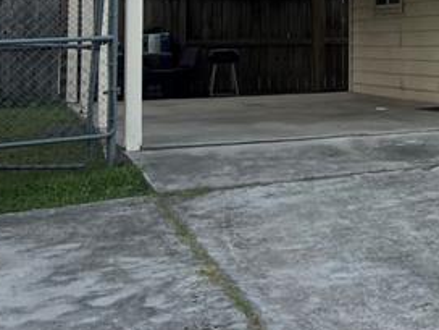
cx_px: 647
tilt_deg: +6.3
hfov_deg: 18.0
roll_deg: +1.2
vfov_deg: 14.6
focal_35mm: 98
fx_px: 1243
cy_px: -61
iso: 50
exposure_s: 1/380
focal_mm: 5.7
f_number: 1.5
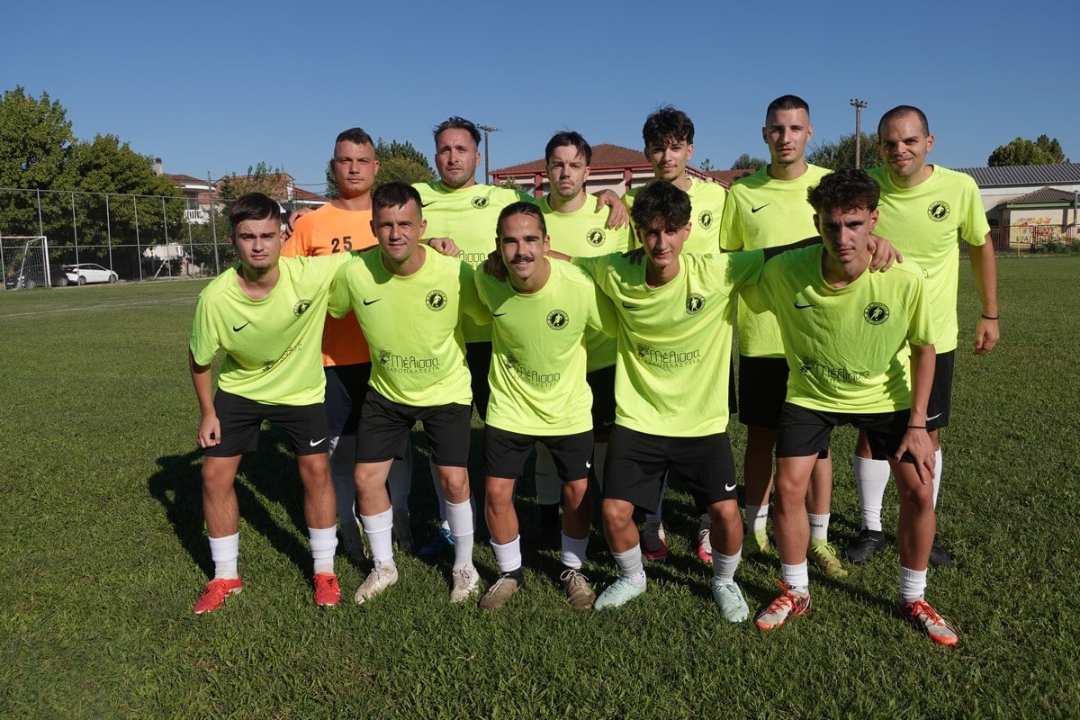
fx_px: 900
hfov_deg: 61.9
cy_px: 360
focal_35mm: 30
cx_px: 540
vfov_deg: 43.6
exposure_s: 1/250
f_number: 4
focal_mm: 11.6
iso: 125
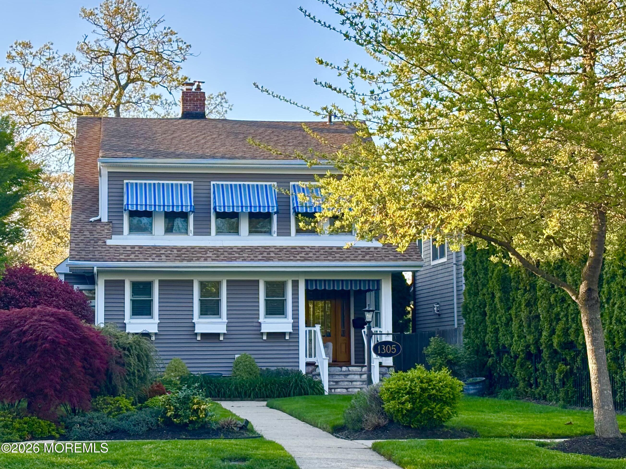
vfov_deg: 28.0
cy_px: 234
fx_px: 940
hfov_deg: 36.8
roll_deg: -0.4
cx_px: 313
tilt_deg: +4.2
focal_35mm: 52
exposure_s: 1/559
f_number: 1.6
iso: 32
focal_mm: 5.96
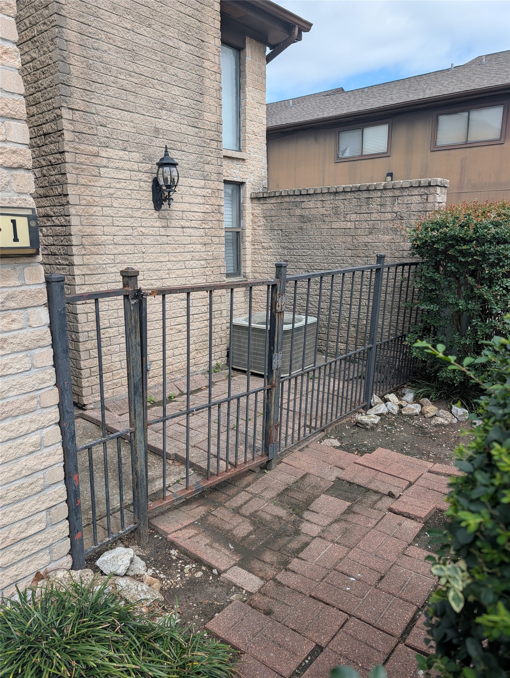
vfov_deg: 71.5
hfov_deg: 57.0
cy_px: 339
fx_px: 470
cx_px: 255
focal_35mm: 24
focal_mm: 6.9
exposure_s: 1/848
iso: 18
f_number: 1.68
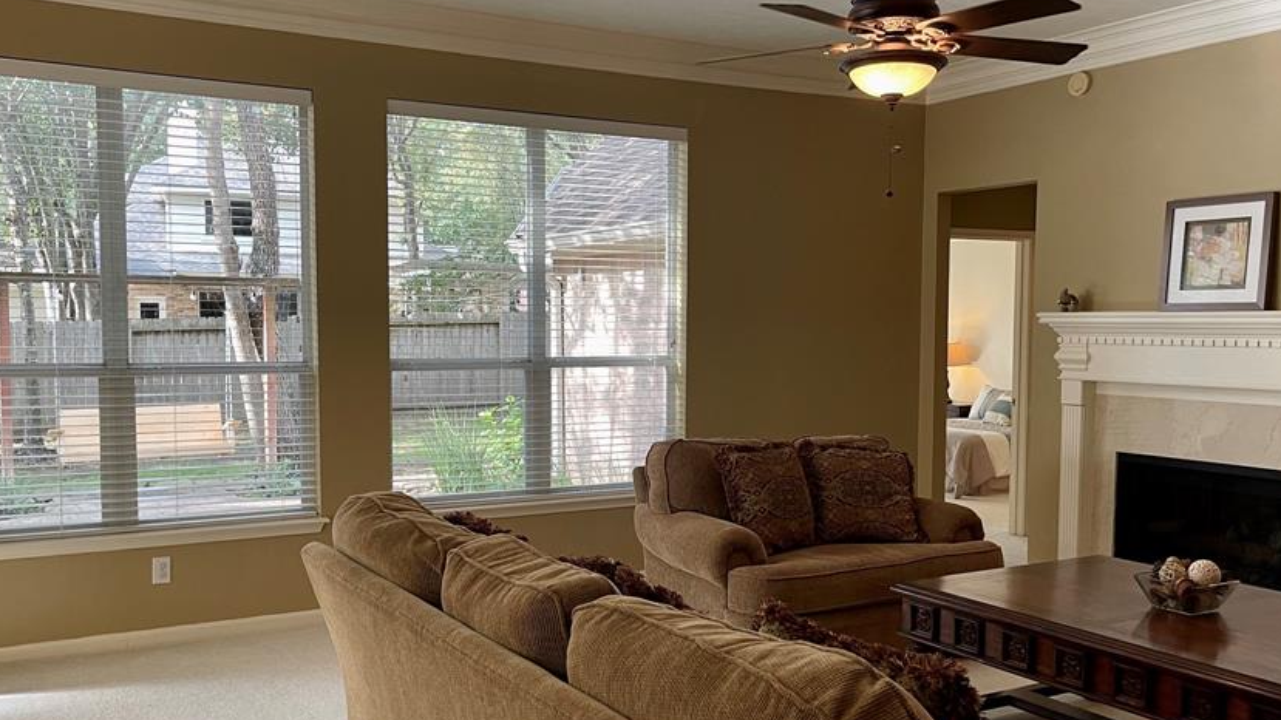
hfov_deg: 56.6
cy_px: 396
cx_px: 609
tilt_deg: -4.5
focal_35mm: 35
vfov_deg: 33.7
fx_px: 1189
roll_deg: +0.5
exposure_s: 1/60
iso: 100
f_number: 1.6
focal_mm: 5.1
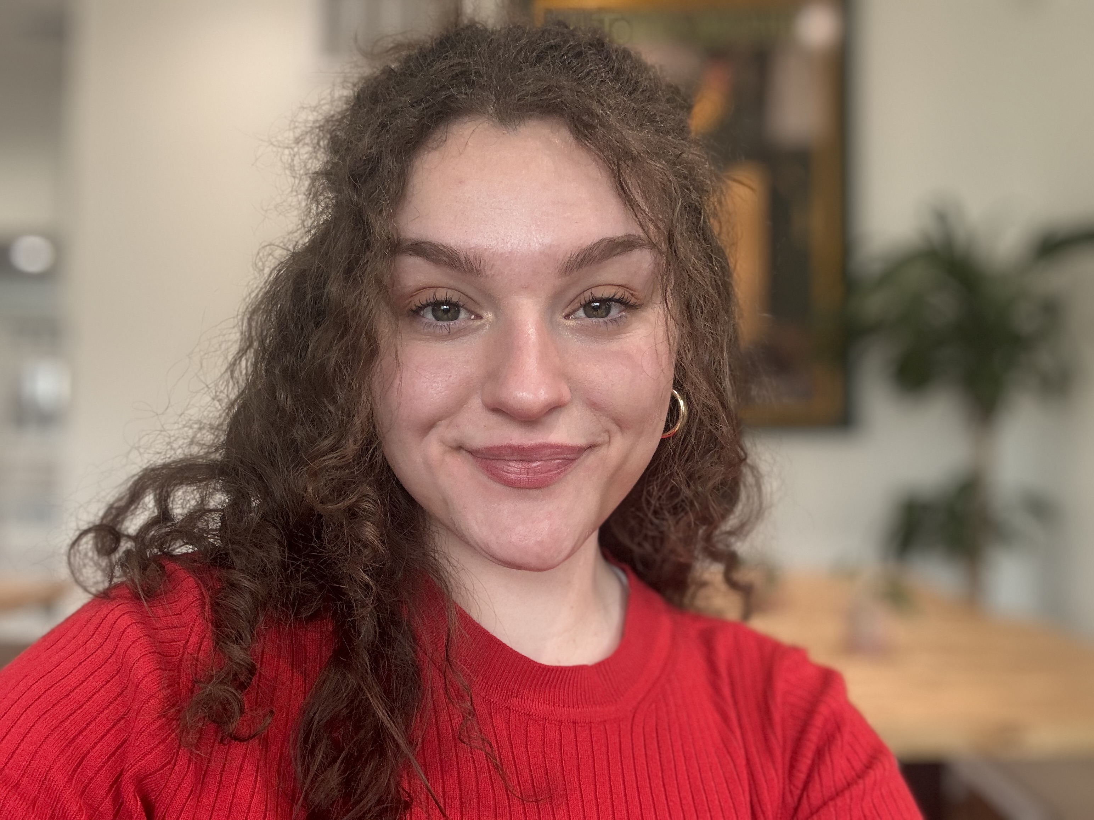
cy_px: 410
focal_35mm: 30
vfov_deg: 46.8
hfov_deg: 60.0
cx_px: 547
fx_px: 948
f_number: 1.9
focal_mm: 2.69
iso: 64
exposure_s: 1/60
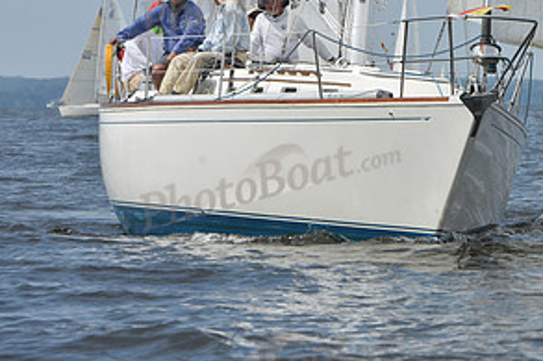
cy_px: 60
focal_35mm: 396
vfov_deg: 3.5
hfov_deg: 5.2
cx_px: 499
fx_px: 5969
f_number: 10
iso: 320
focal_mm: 200
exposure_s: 1/1250
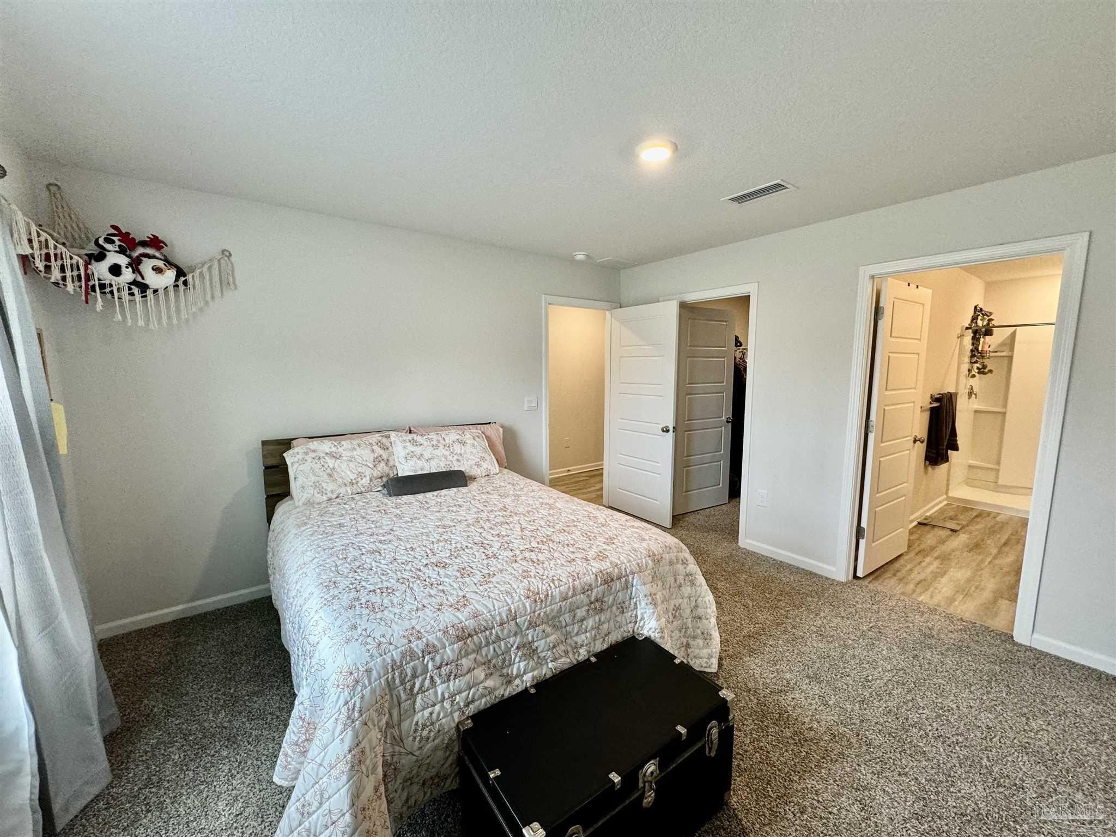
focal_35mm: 14
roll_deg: -0.4
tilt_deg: -7.2
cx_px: 558
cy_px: 418
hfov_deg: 102.1
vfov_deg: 85.7
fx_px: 451
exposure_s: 1/120
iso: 200
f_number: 2.2
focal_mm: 2.22
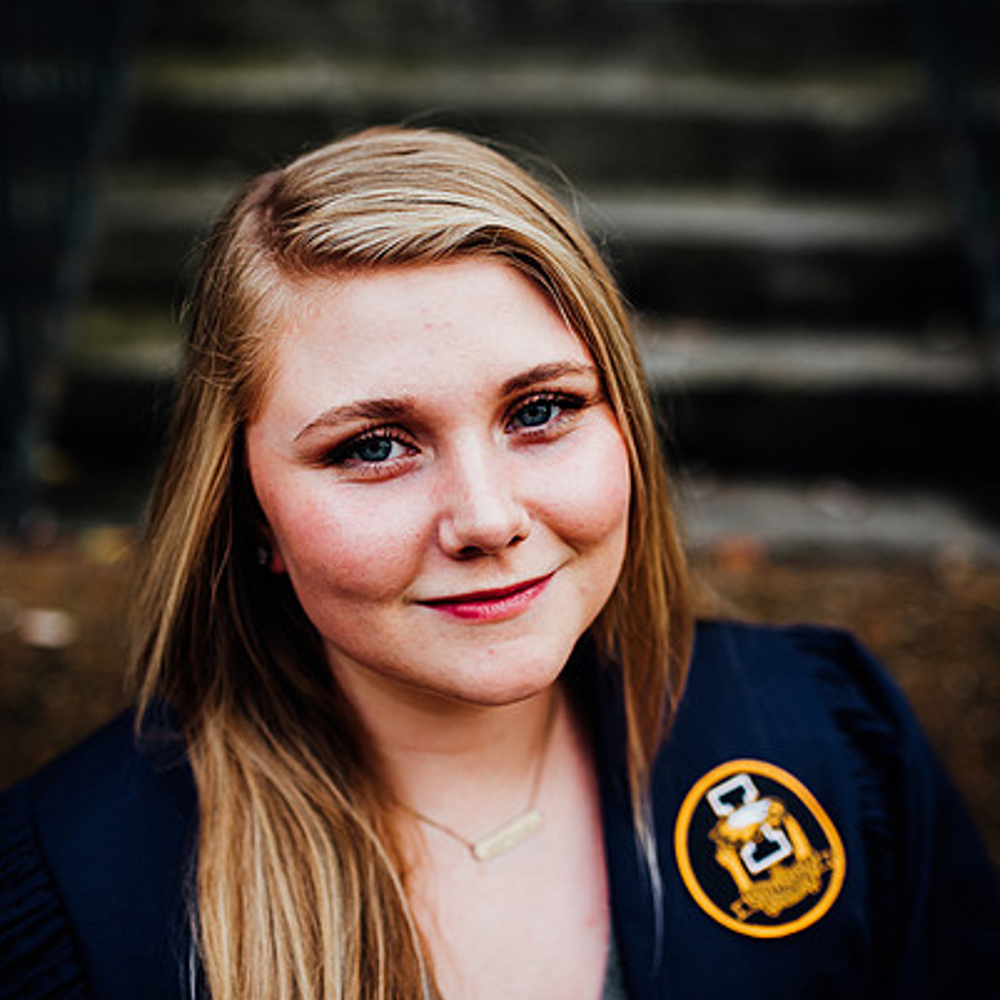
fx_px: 1634
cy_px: 506
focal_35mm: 50
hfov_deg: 34.0
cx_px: 465
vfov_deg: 34.0
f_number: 1.8
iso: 320
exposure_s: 1/800
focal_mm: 35
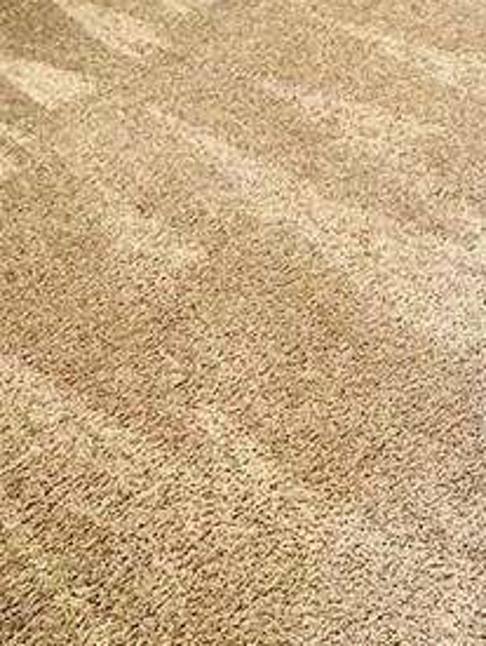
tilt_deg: -9.9
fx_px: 1139
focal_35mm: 61
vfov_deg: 24.4
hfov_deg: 23.8
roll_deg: +4.3
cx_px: 380
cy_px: -329
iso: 250
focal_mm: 2.22
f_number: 2.2
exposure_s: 1/60
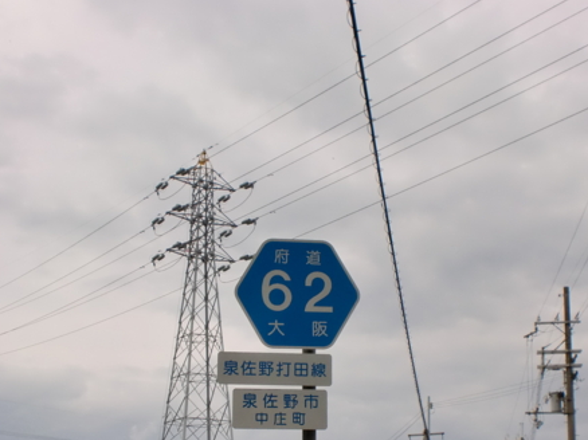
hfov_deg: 30.3
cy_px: 368
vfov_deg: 22.5
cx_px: 324
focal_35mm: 64
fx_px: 1087
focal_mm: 6.3
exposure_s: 1/800
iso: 64
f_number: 5.6
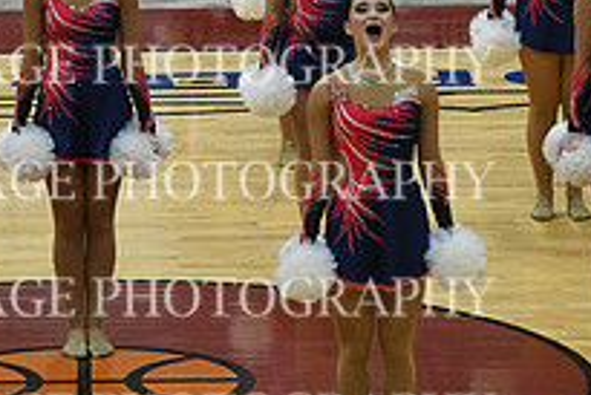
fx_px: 4879
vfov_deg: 4.6
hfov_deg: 6.9
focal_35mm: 297
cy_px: 123
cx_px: 78
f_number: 4
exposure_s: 1/500
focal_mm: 70
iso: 4000
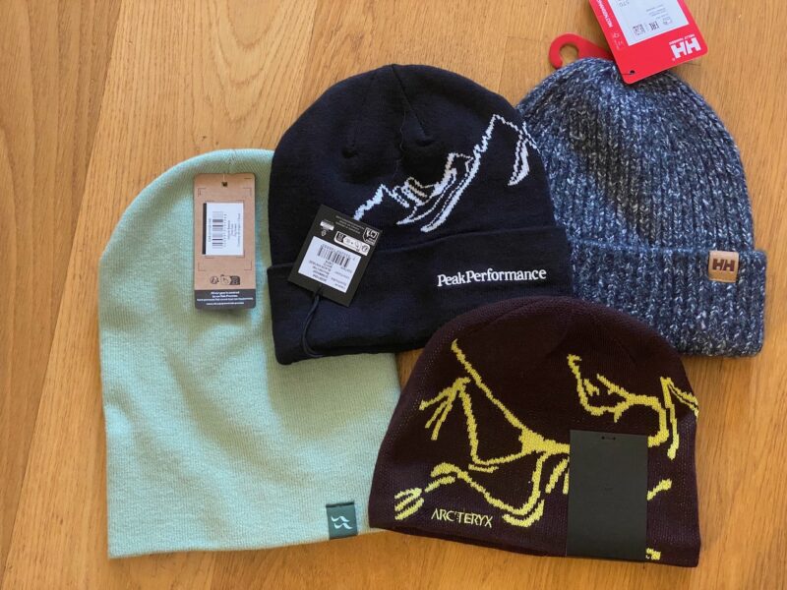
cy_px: 295
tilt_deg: -82.9
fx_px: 1182
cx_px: 394
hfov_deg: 36.8
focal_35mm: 52
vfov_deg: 28.0
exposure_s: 1/33
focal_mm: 6
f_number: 2
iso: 500
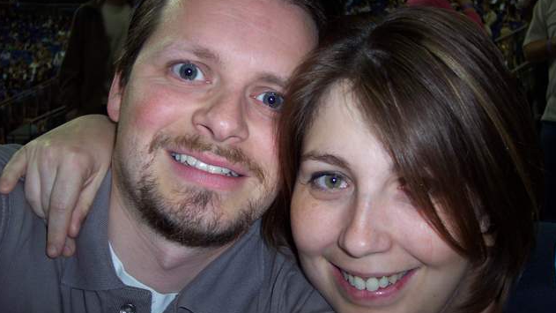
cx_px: 277
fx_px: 619
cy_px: 149
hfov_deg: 48.4
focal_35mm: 42
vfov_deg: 28.3
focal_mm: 8
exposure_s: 1/30
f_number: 2.8
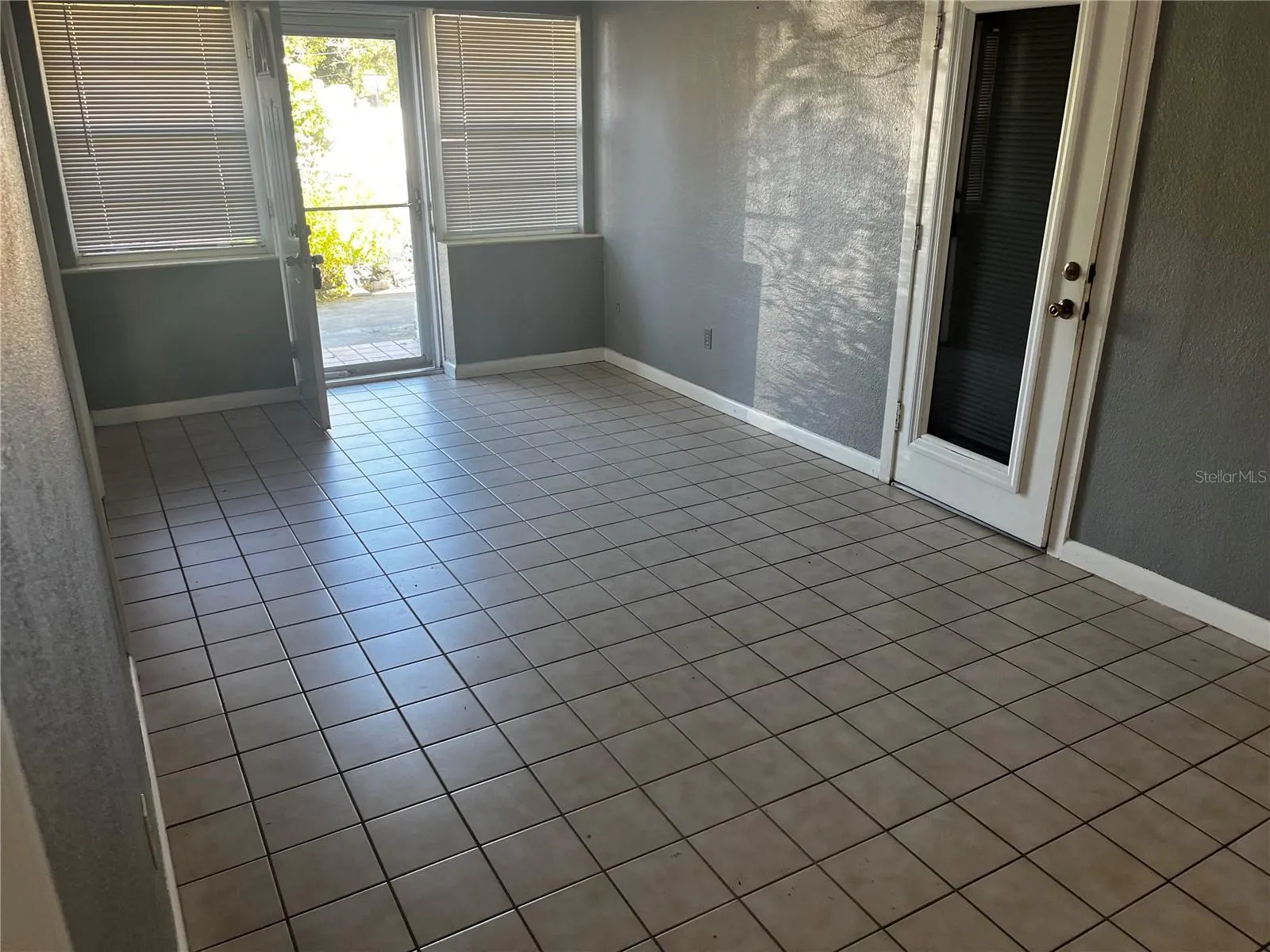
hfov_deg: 67.3
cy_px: 476
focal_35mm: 26
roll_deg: +0.8
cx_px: 635
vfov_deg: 53.1
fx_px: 954
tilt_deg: -20.8
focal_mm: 5.1
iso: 125
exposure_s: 1/121
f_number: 1.6
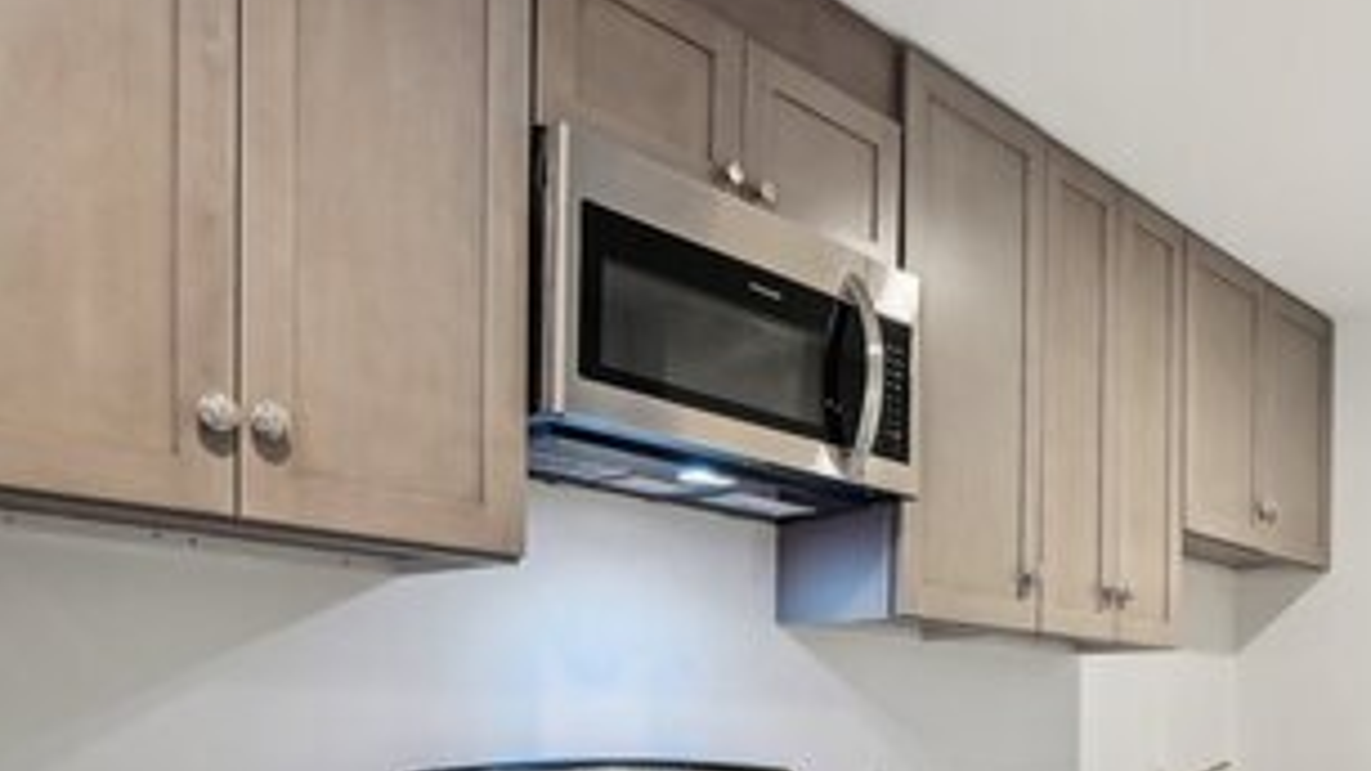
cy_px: 762
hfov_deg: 52.8
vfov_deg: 30.6
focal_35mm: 36
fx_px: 1308
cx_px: 1030
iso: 400
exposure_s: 1/10
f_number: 8
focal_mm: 14
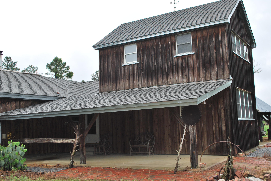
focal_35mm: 39
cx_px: 136
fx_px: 294
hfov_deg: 49.5
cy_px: 90
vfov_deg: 34.3
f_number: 6.3
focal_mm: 26
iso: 100
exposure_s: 1/200
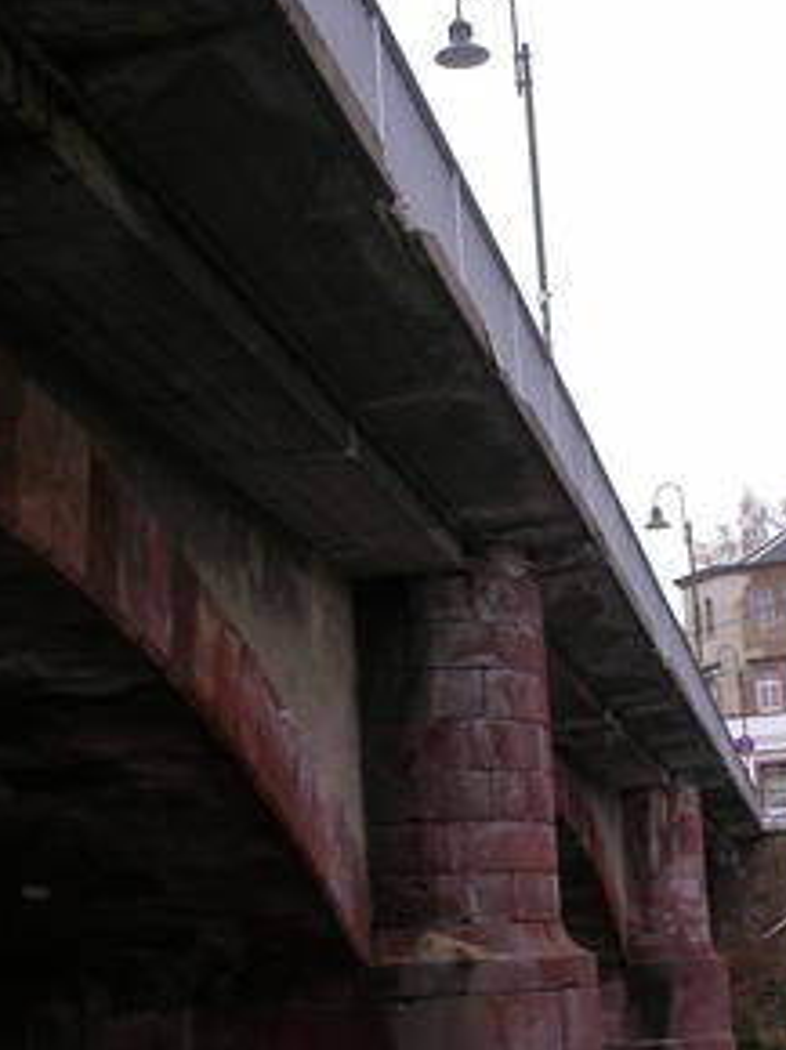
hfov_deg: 23.3
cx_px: 384
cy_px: 532
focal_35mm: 63
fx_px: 1910
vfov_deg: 30.7
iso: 100
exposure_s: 1/192
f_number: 6
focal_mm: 7.85
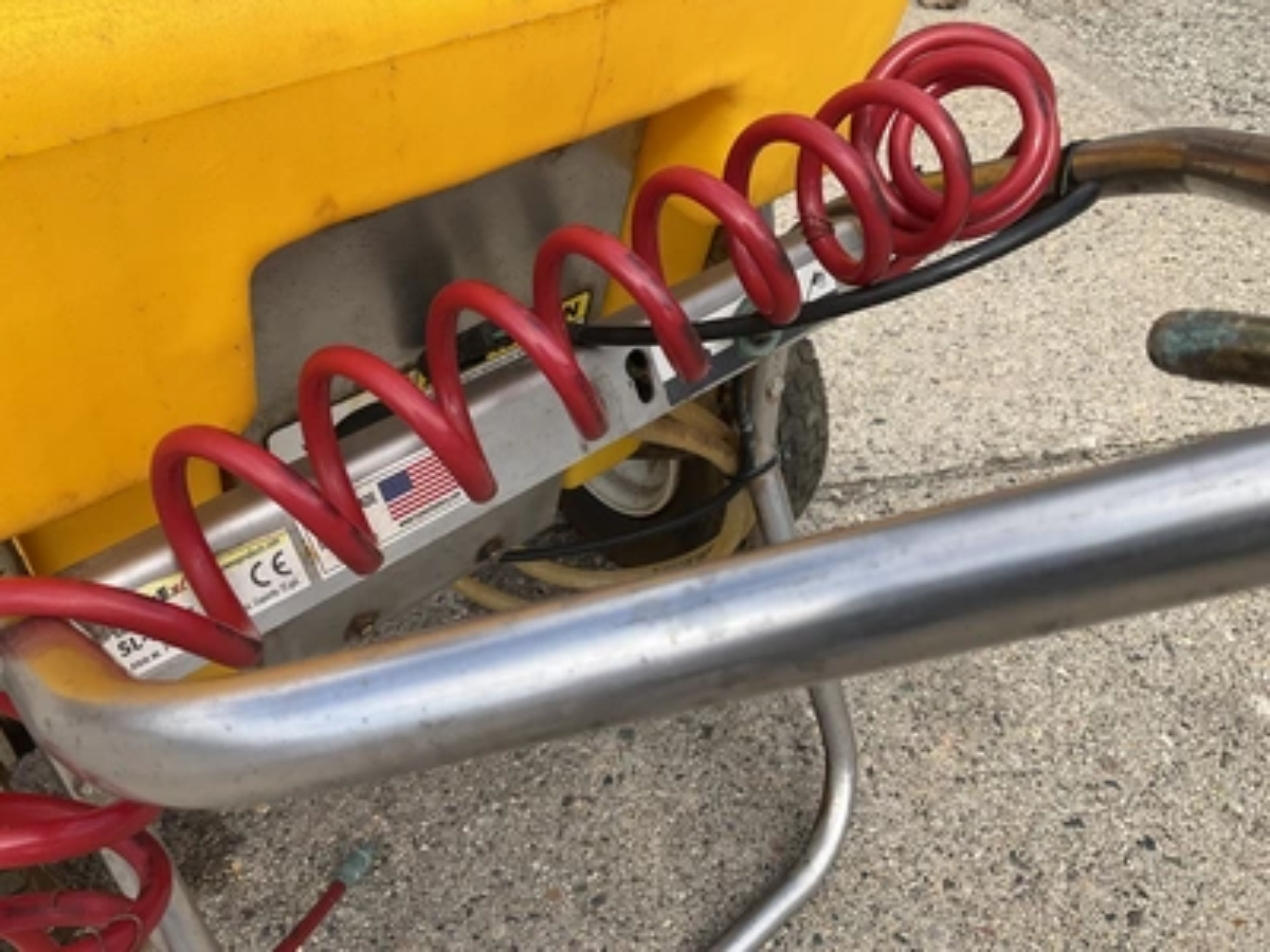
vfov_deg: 48.2
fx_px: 1064
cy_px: 476
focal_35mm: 29
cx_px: 635
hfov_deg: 61.7
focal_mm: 3
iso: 25
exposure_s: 1/944
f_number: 1.8
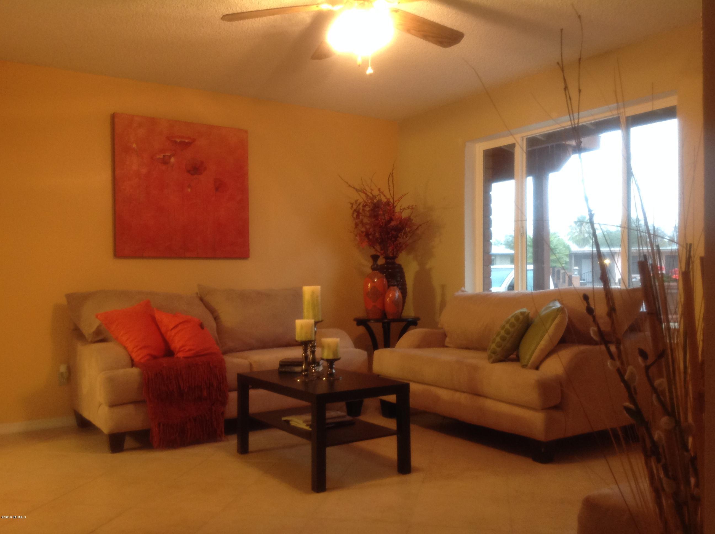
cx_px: 358
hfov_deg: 52.7
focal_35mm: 35
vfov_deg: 40.6
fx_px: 722
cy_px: 267
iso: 125
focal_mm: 4.28
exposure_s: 1/15
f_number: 2.4
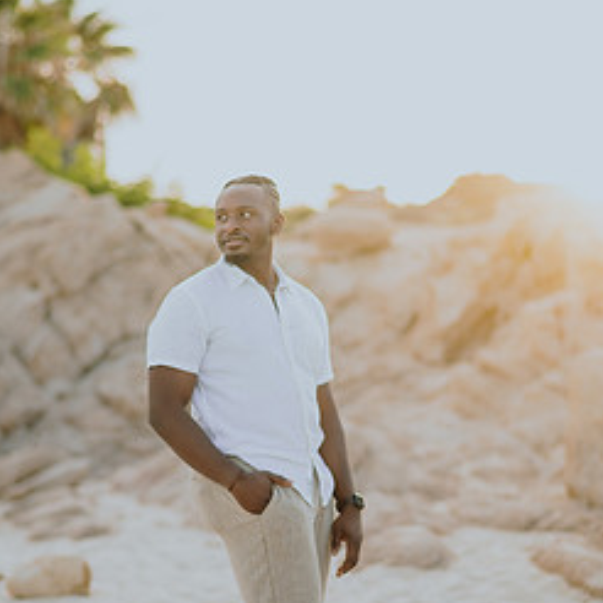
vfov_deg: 19.2
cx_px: 265
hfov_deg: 19.3
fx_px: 1774
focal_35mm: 90
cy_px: 427
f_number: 1.8
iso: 100
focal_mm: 58
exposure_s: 1/800
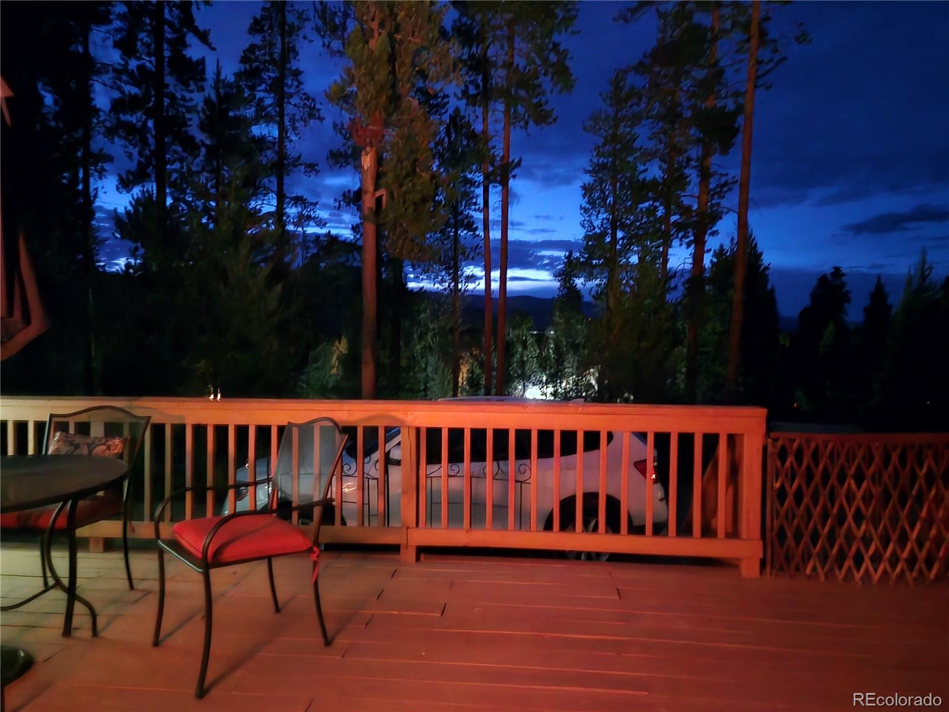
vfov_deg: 58.9
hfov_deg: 73.9
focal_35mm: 23
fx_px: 631
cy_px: 356
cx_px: 474
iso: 2000
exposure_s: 1/2
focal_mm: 5.4
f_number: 1.8
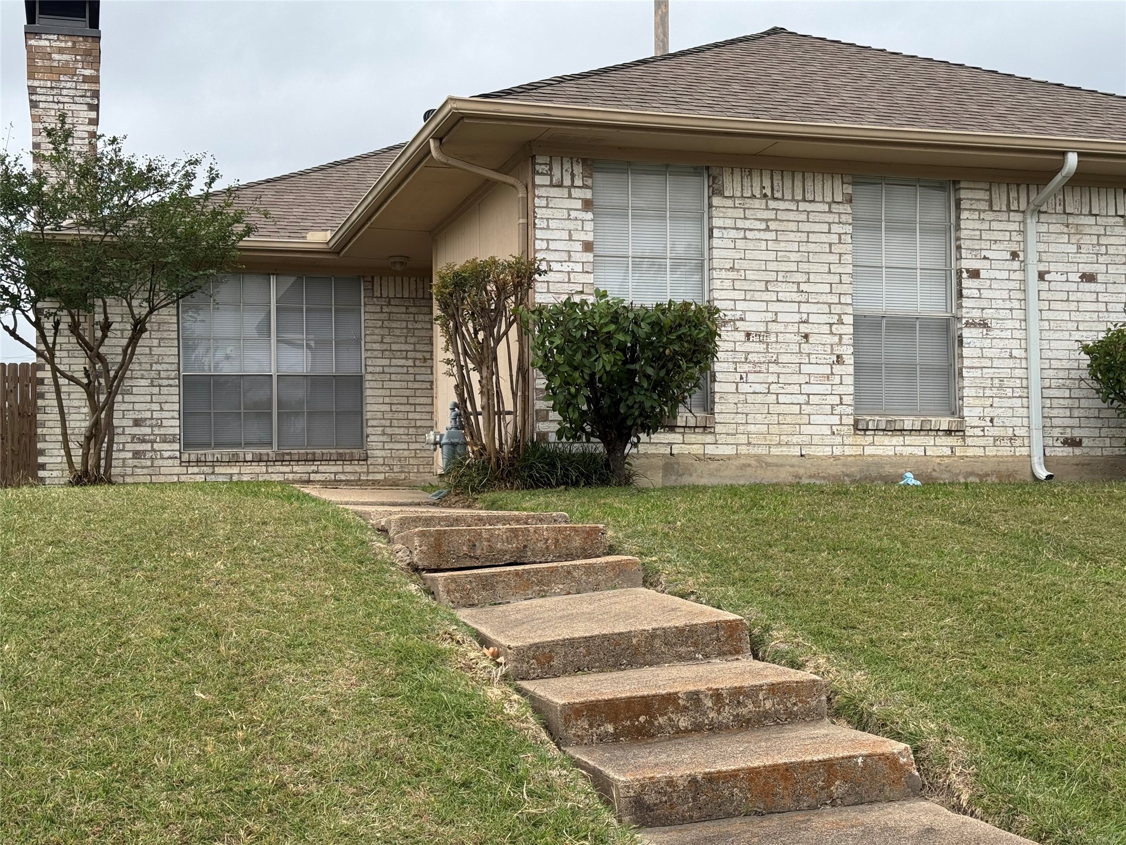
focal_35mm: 48
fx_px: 1561
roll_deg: +0.6
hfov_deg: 39.7
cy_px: 422
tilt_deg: +3.1
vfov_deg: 30.3
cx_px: 563
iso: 64
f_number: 1.78
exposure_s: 1/535
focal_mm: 6.76
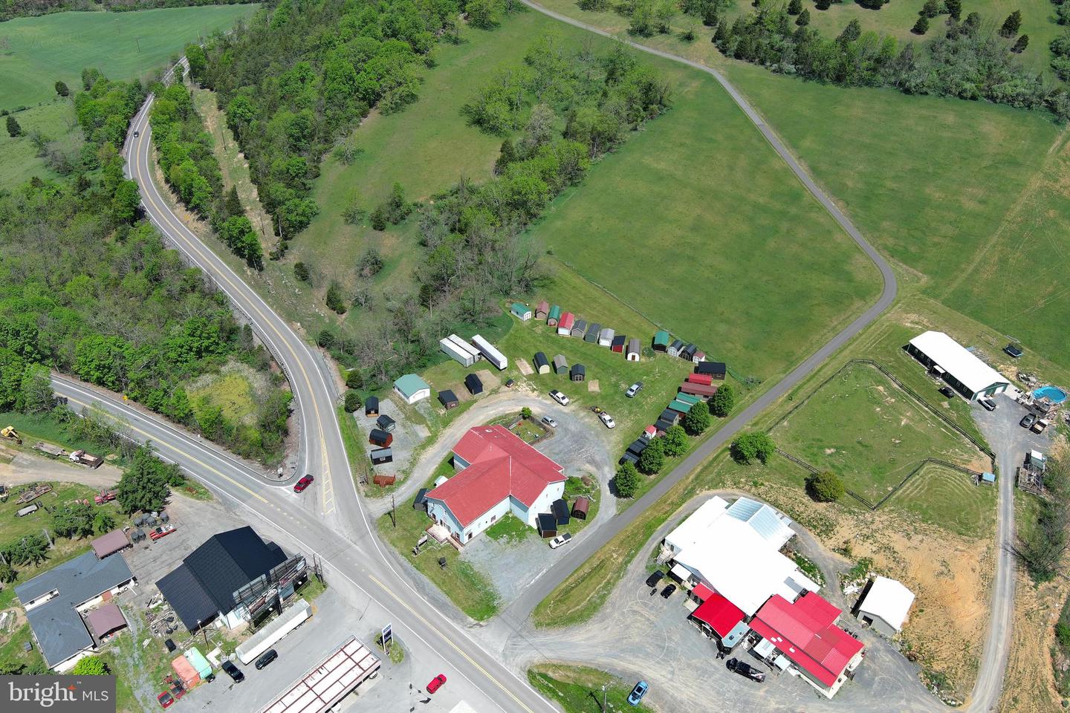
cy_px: 356
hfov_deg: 63.7
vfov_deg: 45.0
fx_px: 862
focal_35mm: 29
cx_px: 535
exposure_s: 1/1300
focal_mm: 10.57
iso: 100
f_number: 2.8
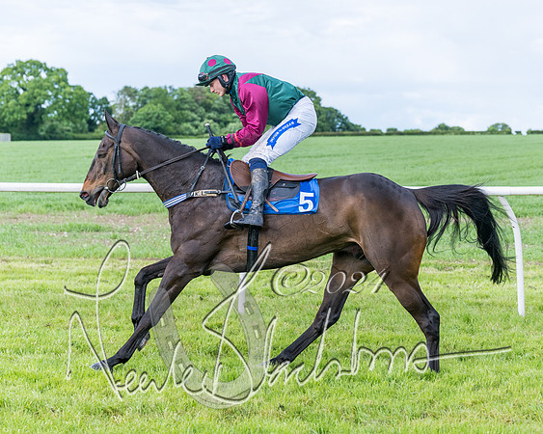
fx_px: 1604
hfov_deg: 19.2
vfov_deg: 15.4
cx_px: 301
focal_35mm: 100
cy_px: 182
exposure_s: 1/2500
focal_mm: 70
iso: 400
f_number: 4
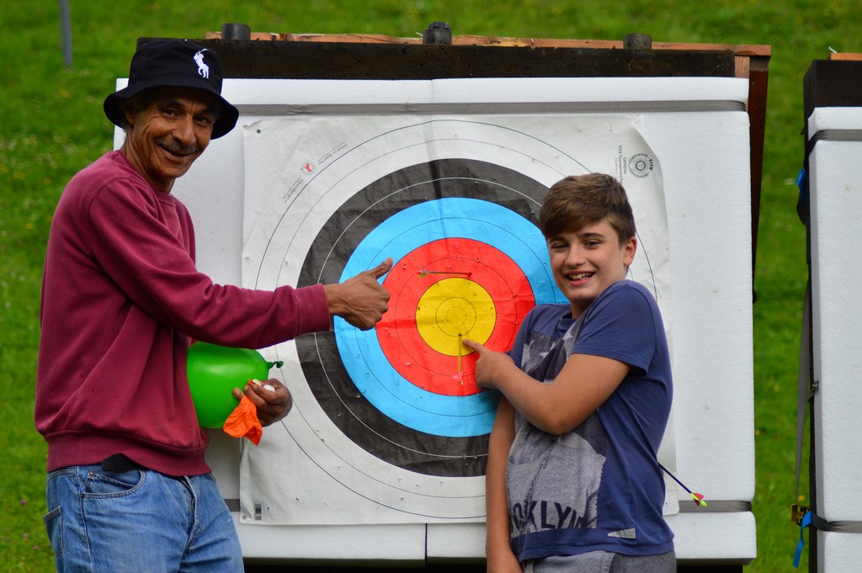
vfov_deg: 13.0
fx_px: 2512
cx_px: 431
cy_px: 286
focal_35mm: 105
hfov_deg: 19.5
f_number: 4
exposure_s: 1/1000
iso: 140
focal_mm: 70
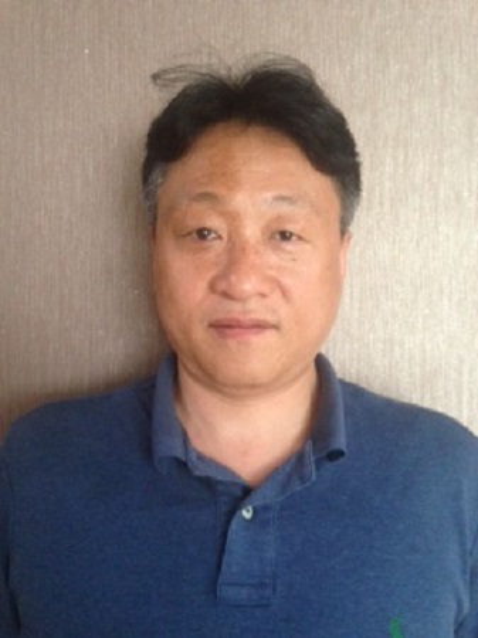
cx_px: 239
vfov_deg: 55.4
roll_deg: -1.7
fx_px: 608
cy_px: 319
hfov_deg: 42.9
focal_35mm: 33
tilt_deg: +0.2
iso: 320
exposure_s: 1/20
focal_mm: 4.12
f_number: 2.4
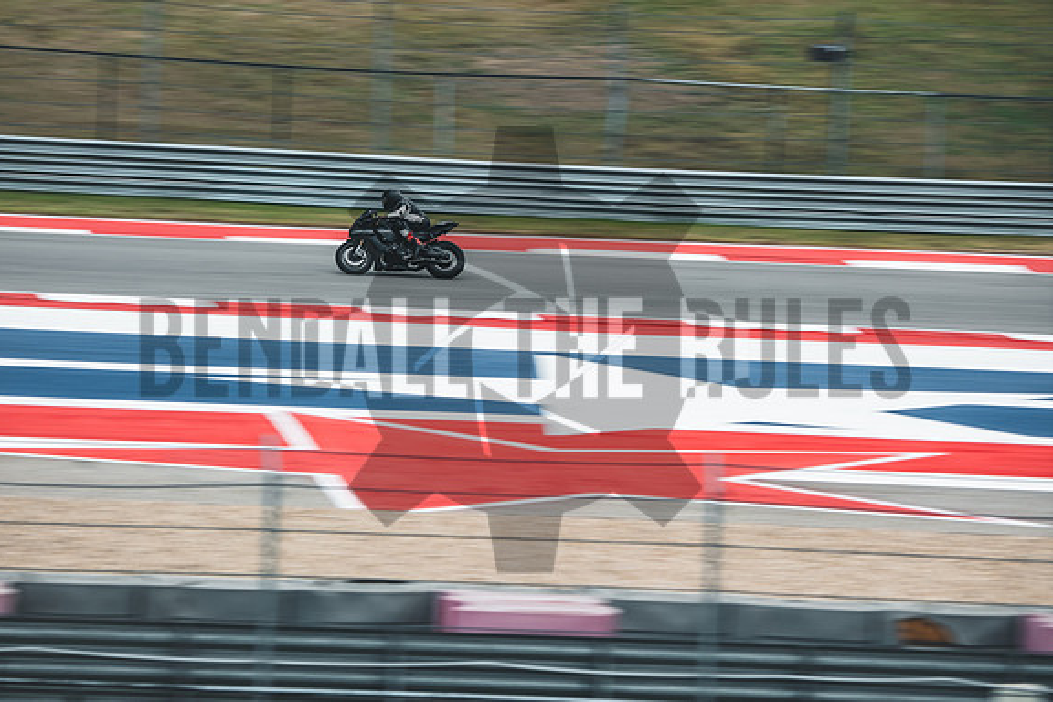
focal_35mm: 302
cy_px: 350
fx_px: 8833
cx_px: 525
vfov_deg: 4.6
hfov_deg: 6.8
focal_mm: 200
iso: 160
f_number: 3.6
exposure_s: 1/80
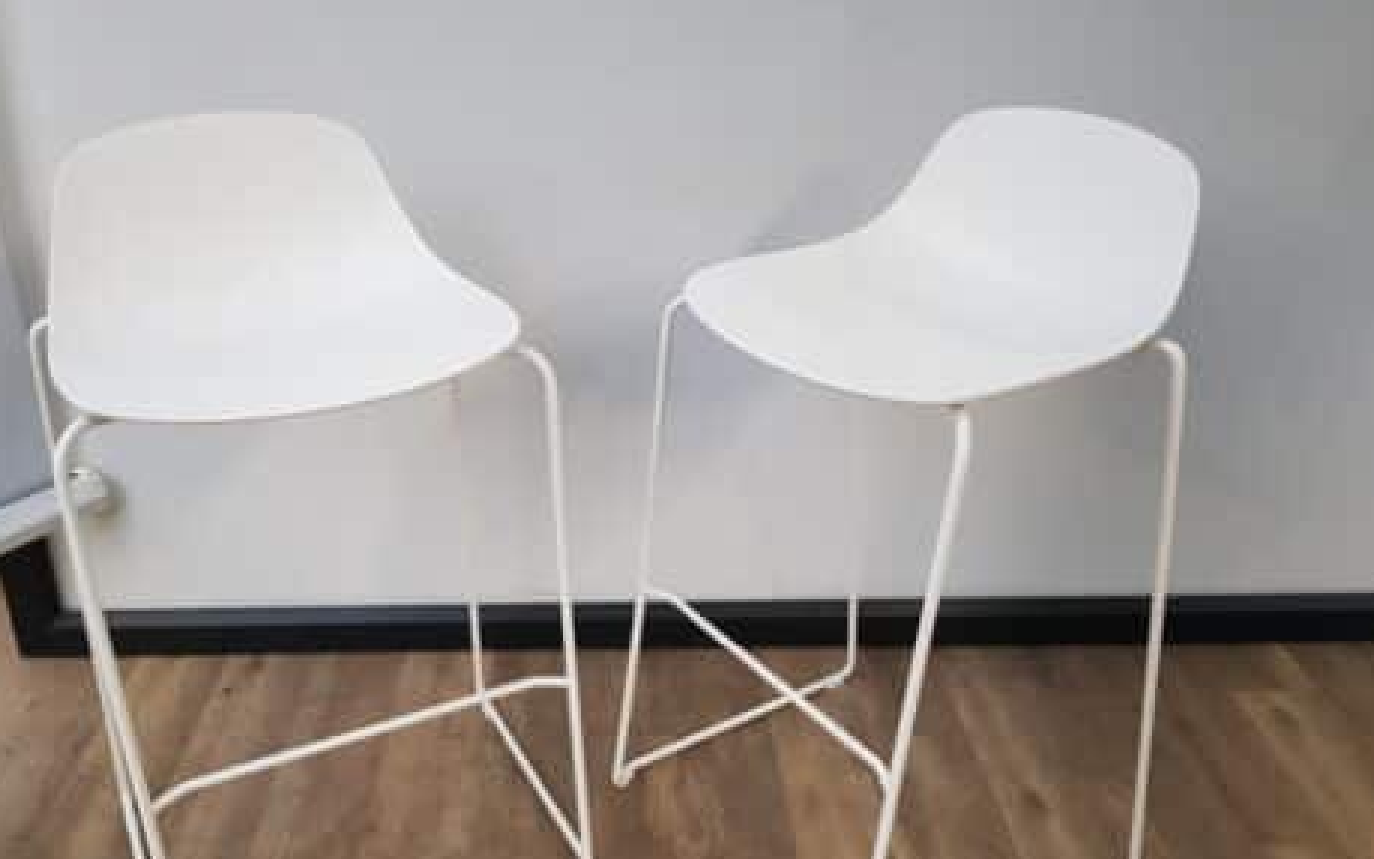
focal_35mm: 30
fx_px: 1124
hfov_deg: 62.8
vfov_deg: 41.6
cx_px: 635
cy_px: 531
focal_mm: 4.2
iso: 200
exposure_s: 1/50
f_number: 1.7
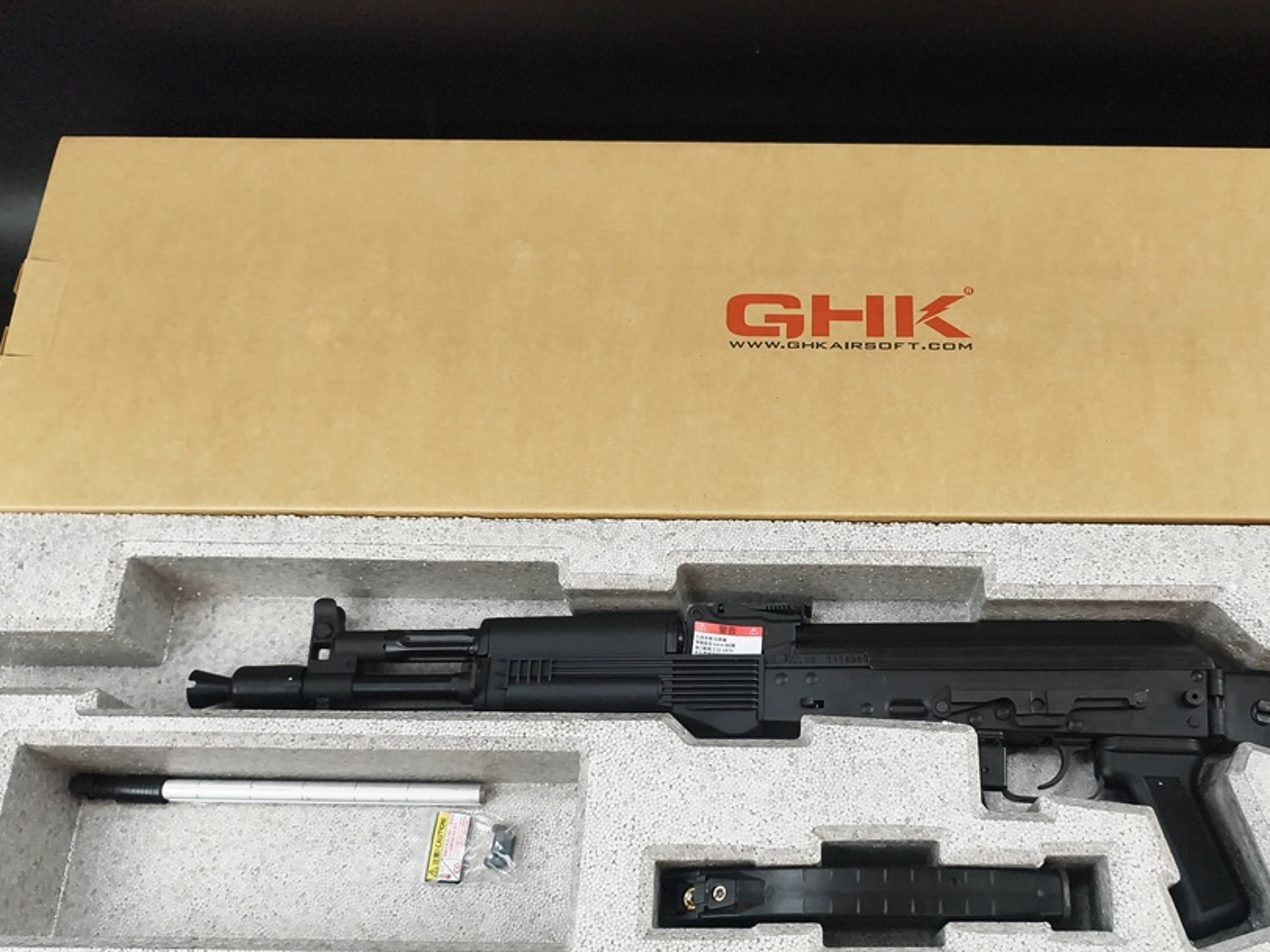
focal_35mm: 34
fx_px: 1247
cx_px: 804
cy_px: 575
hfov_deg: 53.3
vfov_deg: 41.6
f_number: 1.57
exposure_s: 1/120
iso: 318
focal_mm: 6.54
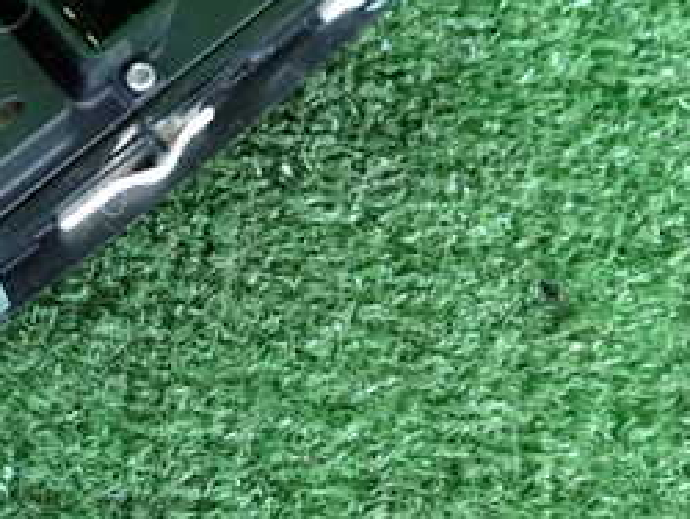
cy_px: 61
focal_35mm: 60
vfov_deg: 23.8
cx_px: 28
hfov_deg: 30.3
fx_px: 1197
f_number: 2
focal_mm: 4.5
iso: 400
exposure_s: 1/30
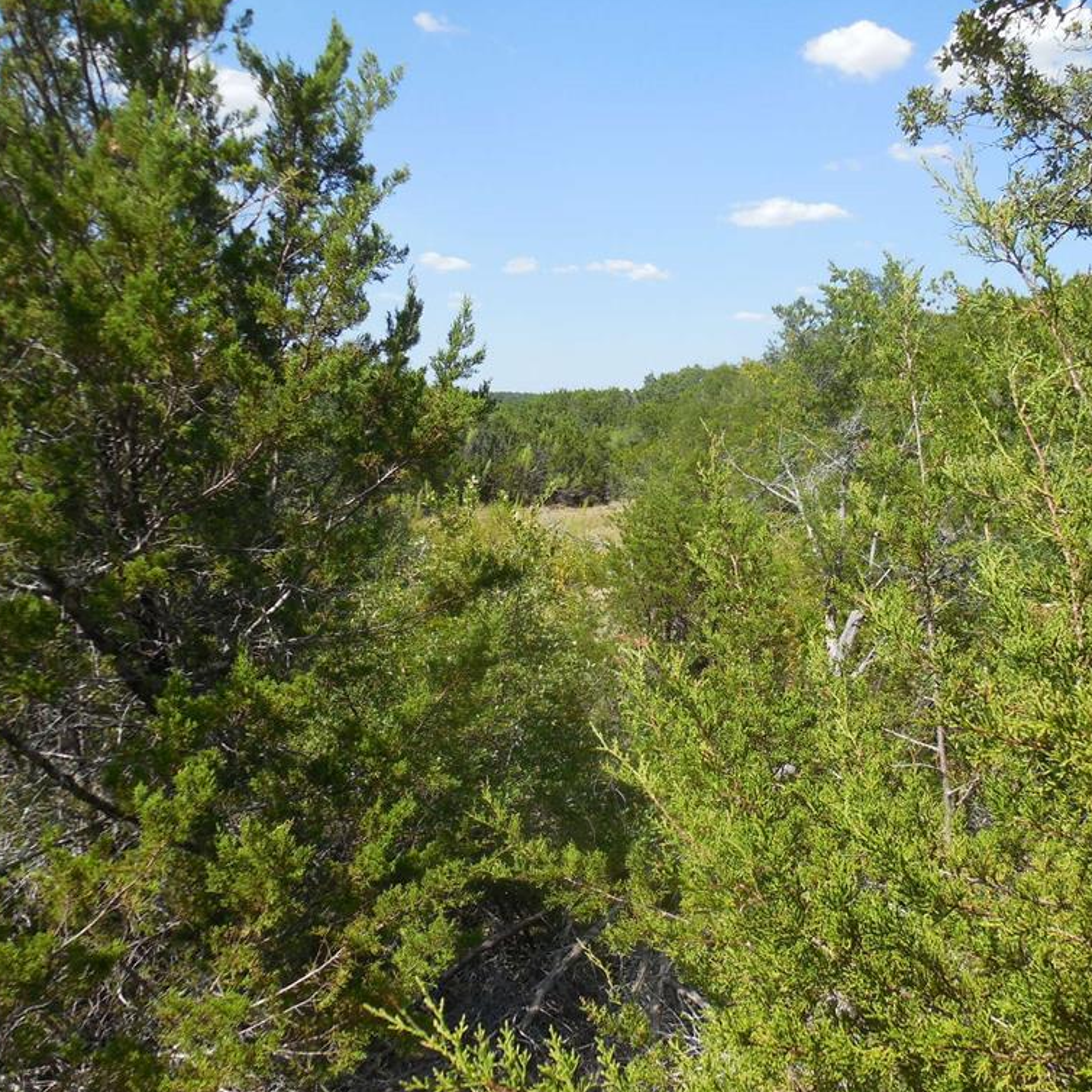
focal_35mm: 30
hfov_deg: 53.7
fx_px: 1071
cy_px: 542
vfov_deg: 54.0
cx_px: 656
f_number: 3.1
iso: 125
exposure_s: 1/1250
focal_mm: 4.5
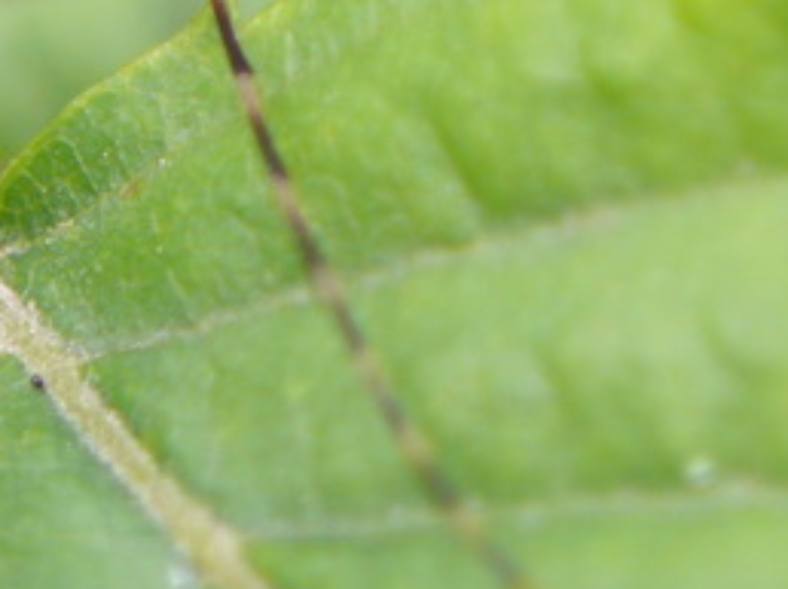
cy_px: -204
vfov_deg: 1.1
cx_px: 417
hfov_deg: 1.4
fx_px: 31613
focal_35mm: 1390
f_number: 3.7
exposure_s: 1/100
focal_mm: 88.8
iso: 100
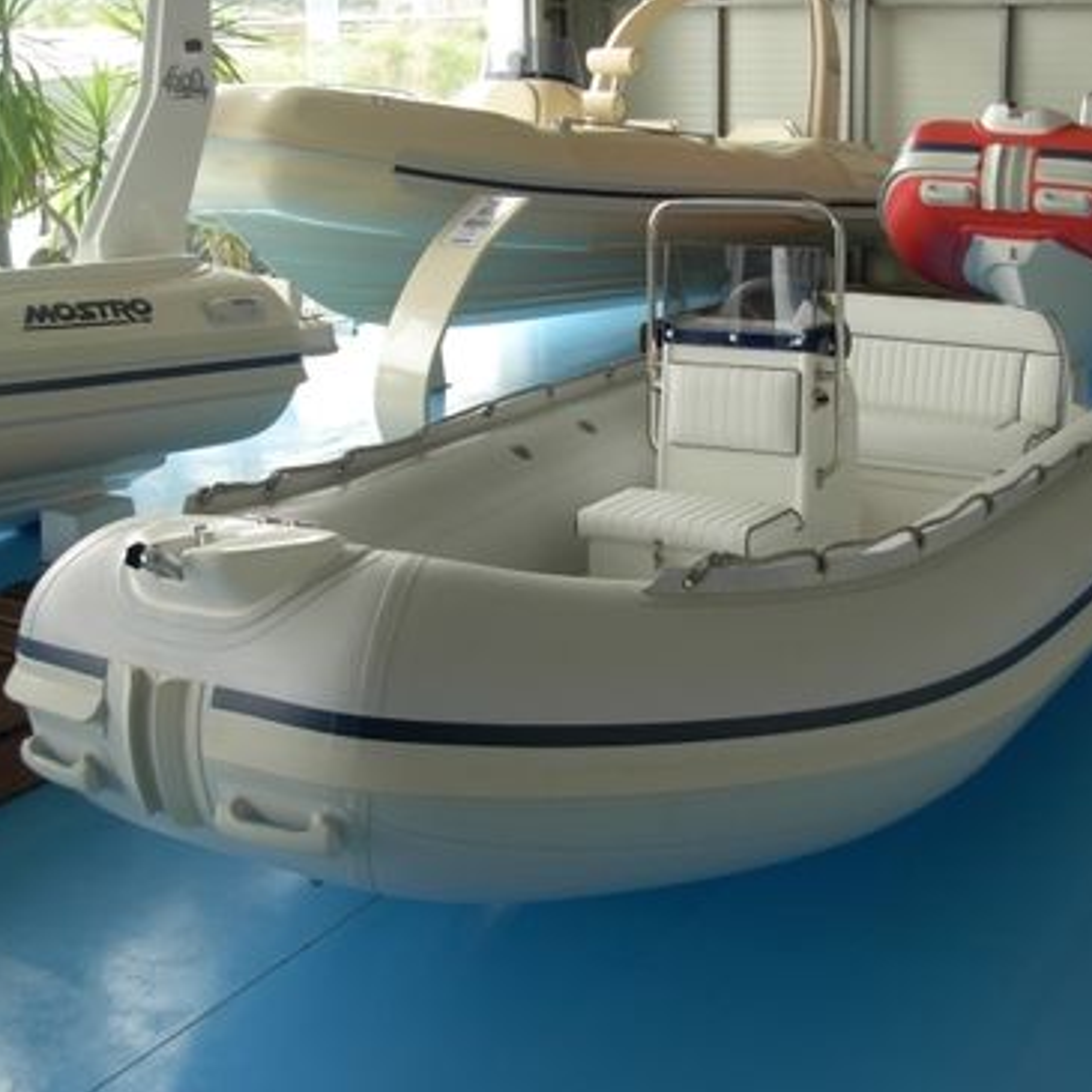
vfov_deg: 36.8
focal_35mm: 46
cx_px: 616
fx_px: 1642
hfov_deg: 36.7
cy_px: 555
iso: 79
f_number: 2.9
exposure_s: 1/82.9
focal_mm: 6.3
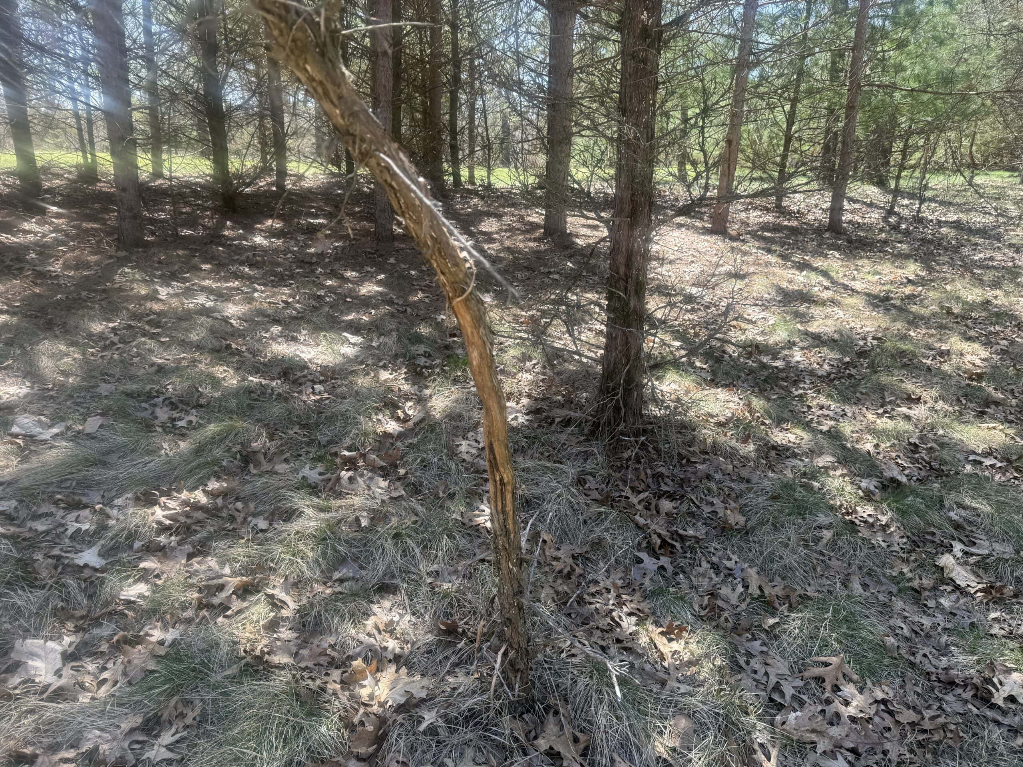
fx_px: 709
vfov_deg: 56.8
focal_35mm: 24
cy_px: 384
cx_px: 512
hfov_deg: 71.6
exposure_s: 1/433
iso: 80
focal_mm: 6.76
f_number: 1.78
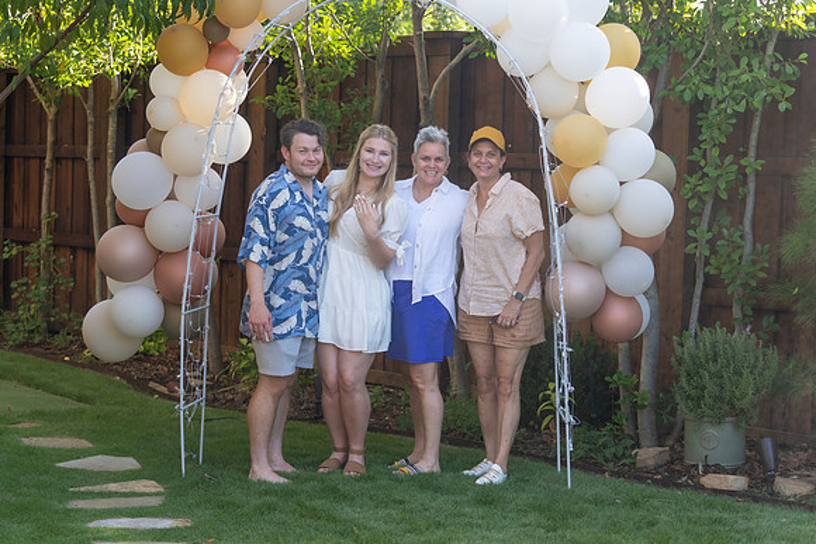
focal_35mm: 70
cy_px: 272
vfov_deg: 19.5
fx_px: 1587
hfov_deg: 28.8
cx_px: 408
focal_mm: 70
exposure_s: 1/320
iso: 250
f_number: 4
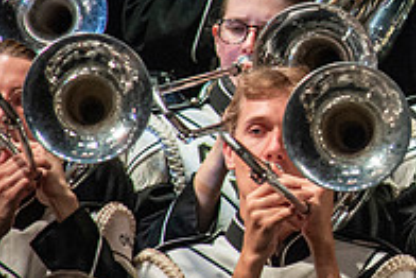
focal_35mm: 1772
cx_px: 590
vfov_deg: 0.8
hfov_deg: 1.2
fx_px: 20491
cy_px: 55
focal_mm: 600
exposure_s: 1/400
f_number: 5.6
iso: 5000
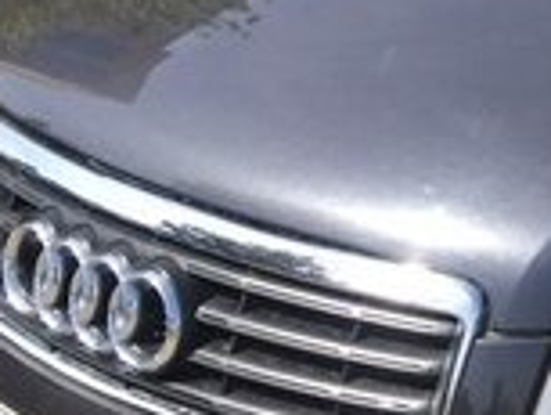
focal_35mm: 125
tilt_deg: -19.3
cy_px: -9
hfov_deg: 13.5
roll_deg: +0.3
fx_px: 1991
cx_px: 1095
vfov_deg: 11.7
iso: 25
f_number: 2.2
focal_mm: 4.15
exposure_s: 1/718
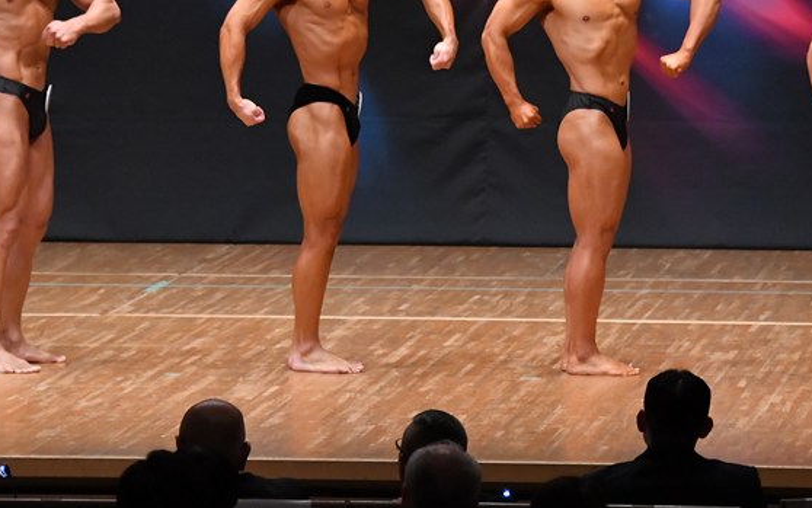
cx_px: 477
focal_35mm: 307
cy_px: 143
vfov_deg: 4.3
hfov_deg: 6.8
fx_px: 6795
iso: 6400
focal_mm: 145
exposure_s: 1/400
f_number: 5.6
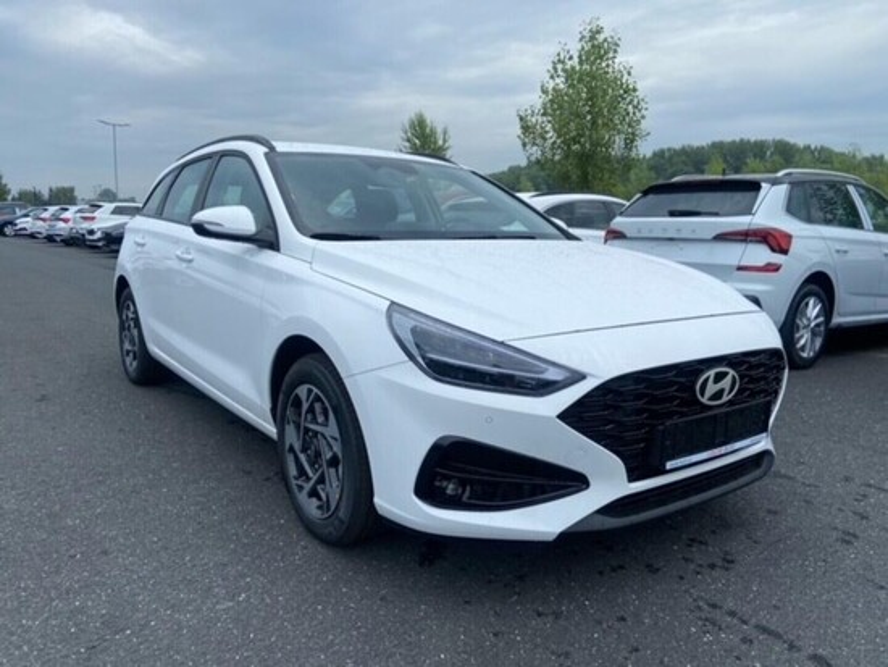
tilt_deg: -8.0
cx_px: 444
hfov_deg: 67.3
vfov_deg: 53.1
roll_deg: +0.6
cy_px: 334
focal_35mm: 26
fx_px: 667
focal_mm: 4.25
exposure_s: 1/1218
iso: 32
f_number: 1.8
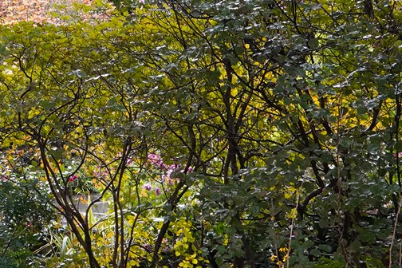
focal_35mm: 139
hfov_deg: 14.5
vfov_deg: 9.7
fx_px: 1552
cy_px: -42
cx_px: -14
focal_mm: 35
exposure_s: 1/100
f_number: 11
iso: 1600
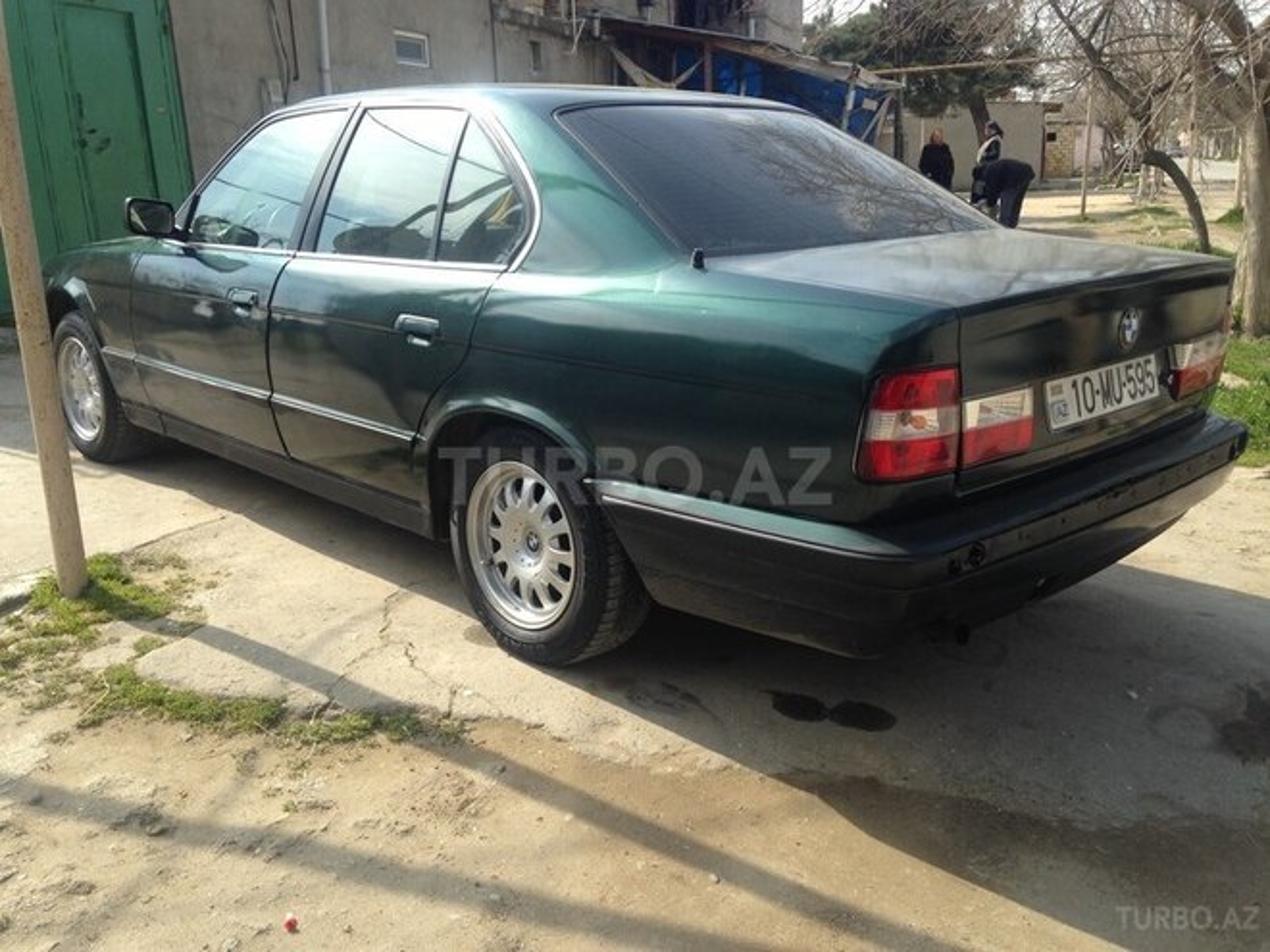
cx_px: 635
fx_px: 1211
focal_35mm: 33
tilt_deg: -12.9
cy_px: 476
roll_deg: +2.9
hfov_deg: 55.4
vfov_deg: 42.9
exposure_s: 1/861
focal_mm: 4.12
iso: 50
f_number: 2.4
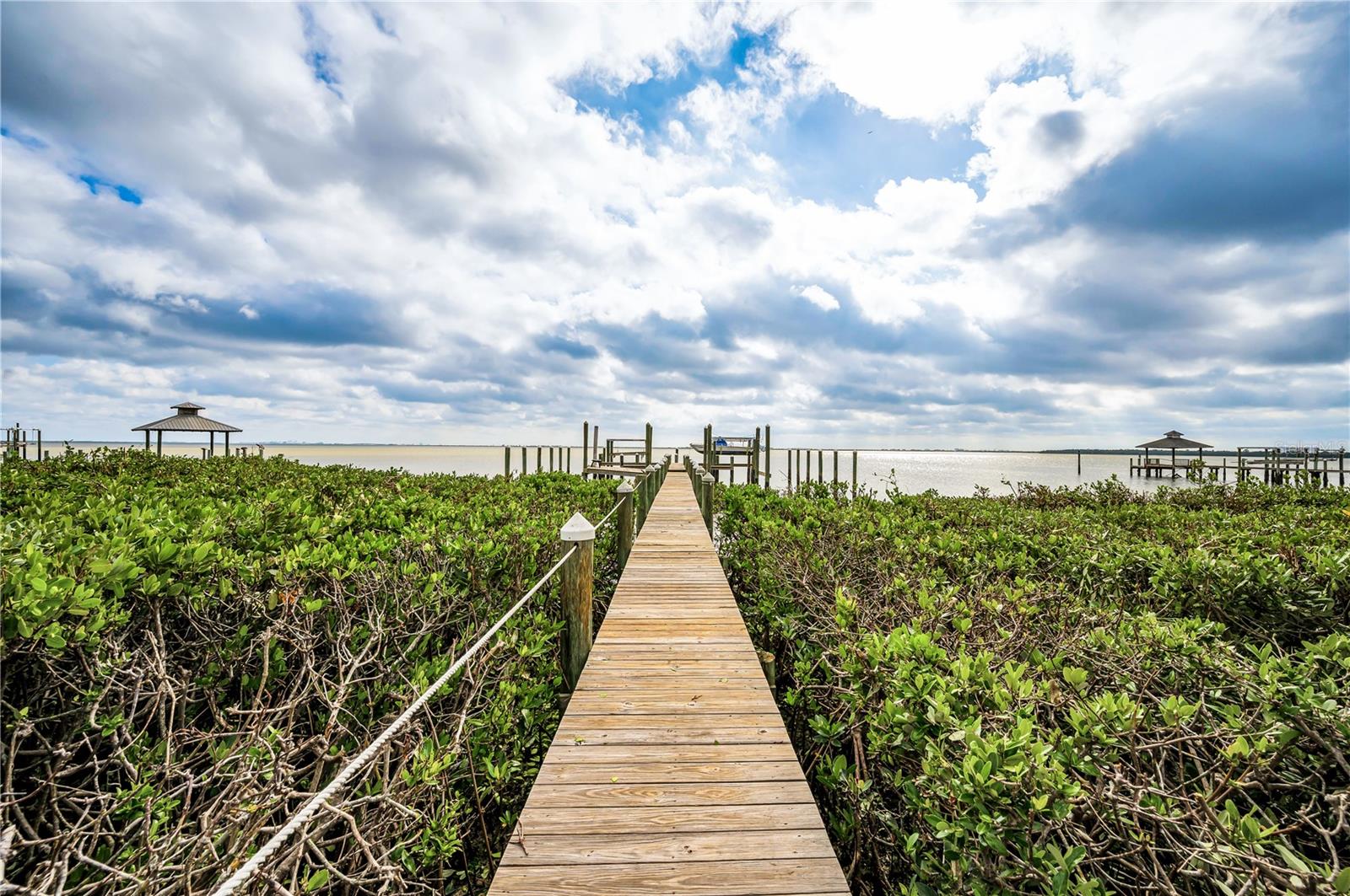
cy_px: 448
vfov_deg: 81.1
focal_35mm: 14
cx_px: 675
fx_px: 524
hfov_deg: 104.3
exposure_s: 1/1000
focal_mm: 14
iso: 250
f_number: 10
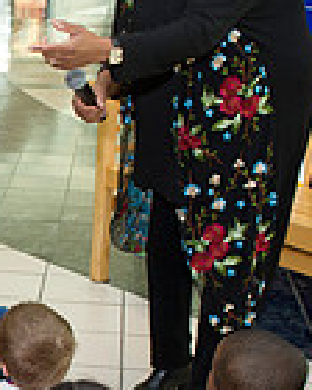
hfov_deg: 15.4
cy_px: 306
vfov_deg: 20.4
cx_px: -142
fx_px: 1073
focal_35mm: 93
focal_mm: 24
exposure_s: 1/250
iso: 1250
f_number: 5.6
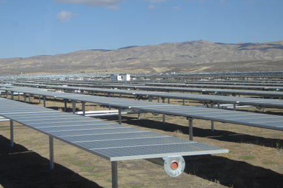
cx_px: 145
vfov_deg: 19.4
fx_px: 550
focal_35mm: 70
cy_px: 87
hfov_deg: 28.9
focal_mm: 42
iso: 200
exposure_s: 1/320
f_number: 5.6
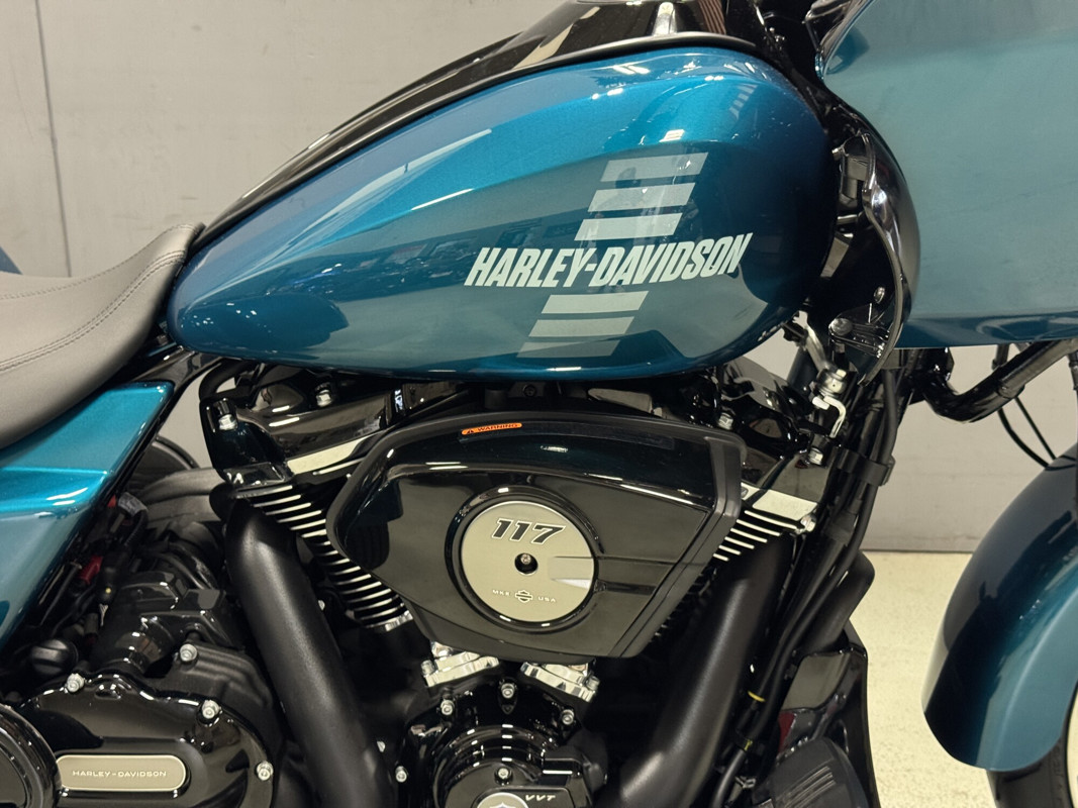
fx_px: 1495
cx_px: 539
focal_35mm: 48
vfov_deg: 30.3
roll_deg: +0.4
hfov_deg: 39.7
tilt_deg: -19.4
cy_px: 404
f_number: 1.78
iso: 500
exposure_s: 1/40
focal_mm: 6.76
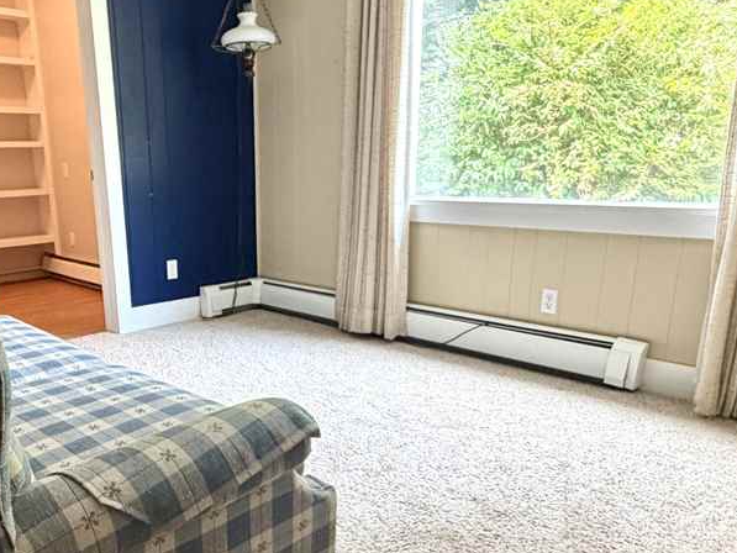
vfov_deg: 46.4
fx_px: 639
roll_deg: +2.1
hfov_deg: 58.9
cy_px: 343
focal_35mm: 30
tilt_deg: -14.6
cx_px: 262
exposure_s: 1/121
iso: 320
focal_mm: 2.22
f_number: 2.2
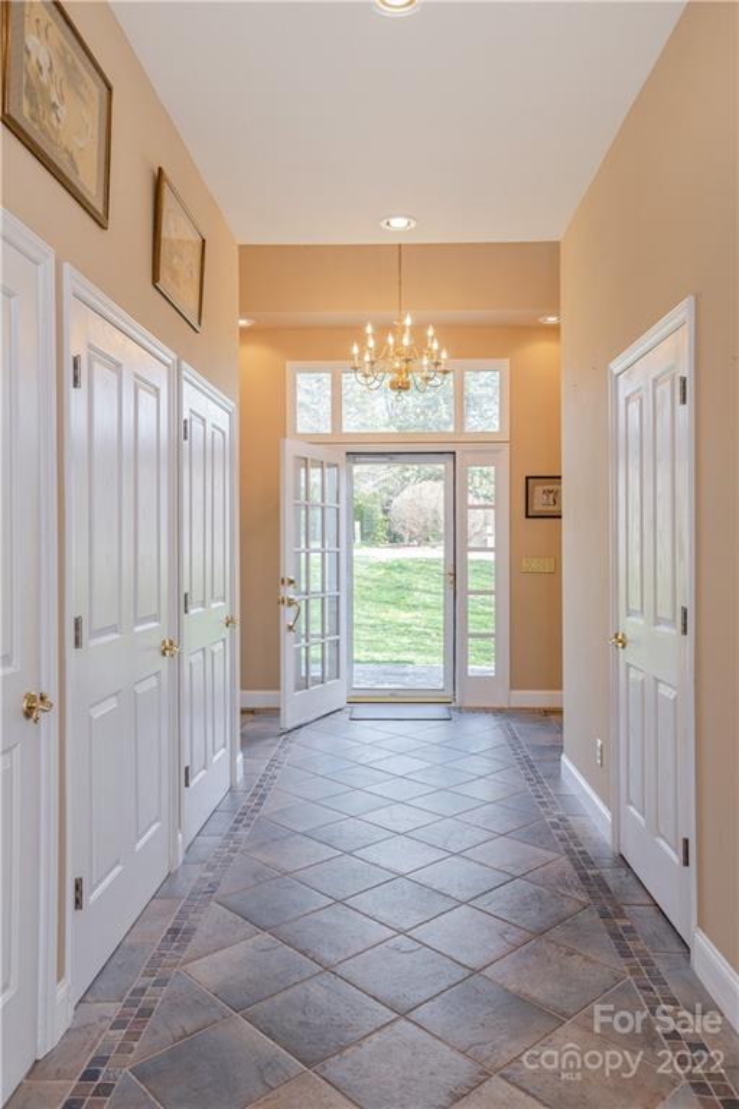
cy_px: 554
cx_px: 370
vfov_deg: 71.5
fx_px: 770
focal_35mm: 25
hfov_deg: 51.3
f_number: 7.1
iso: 320
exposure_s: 1/60
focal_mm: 25
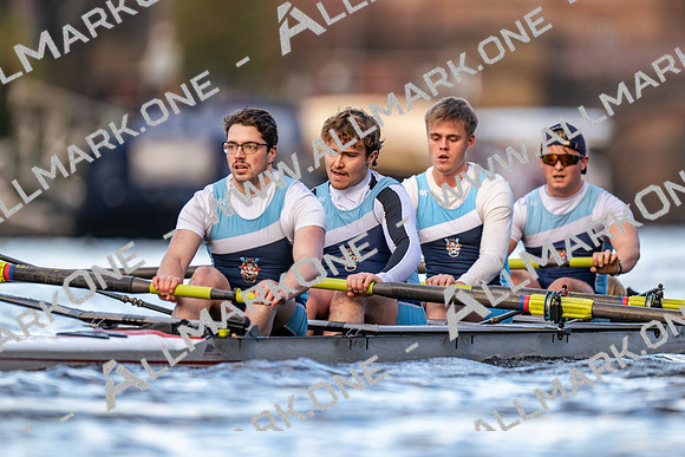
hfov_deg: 3.4
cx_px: 342
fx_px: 11419
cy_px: 228
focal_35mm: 600
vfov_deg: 2.3
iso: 1400
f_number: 4
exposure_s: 1/2500
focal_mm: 600
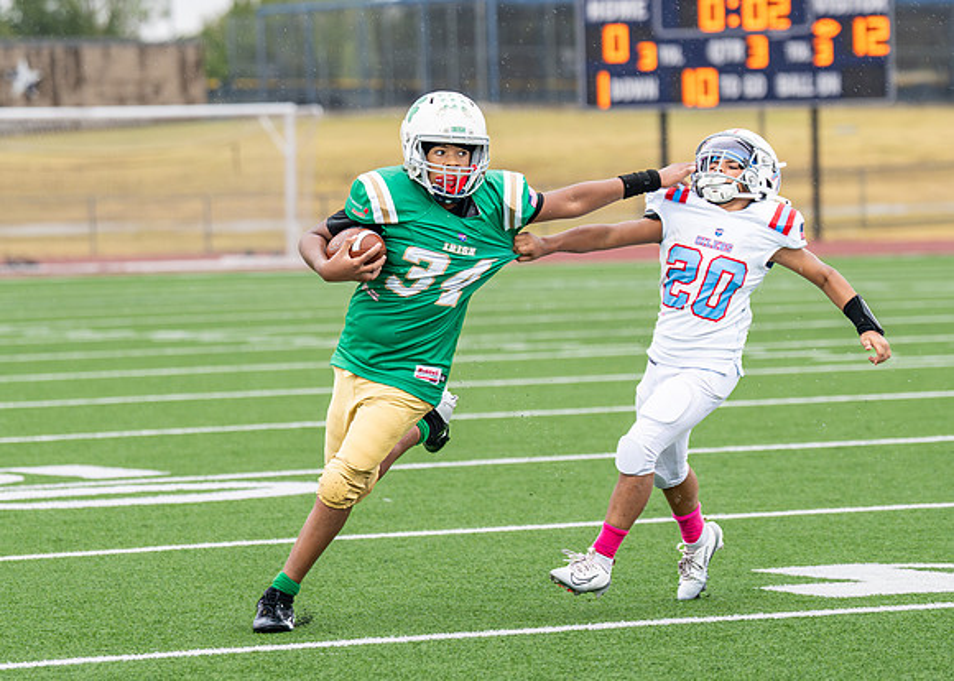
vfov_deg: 6.4
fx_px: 6103
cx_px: 493
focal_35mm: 225
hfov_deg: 8.9
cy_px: 238
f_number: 2.8
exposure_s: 1/1000
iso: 400
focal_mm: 120
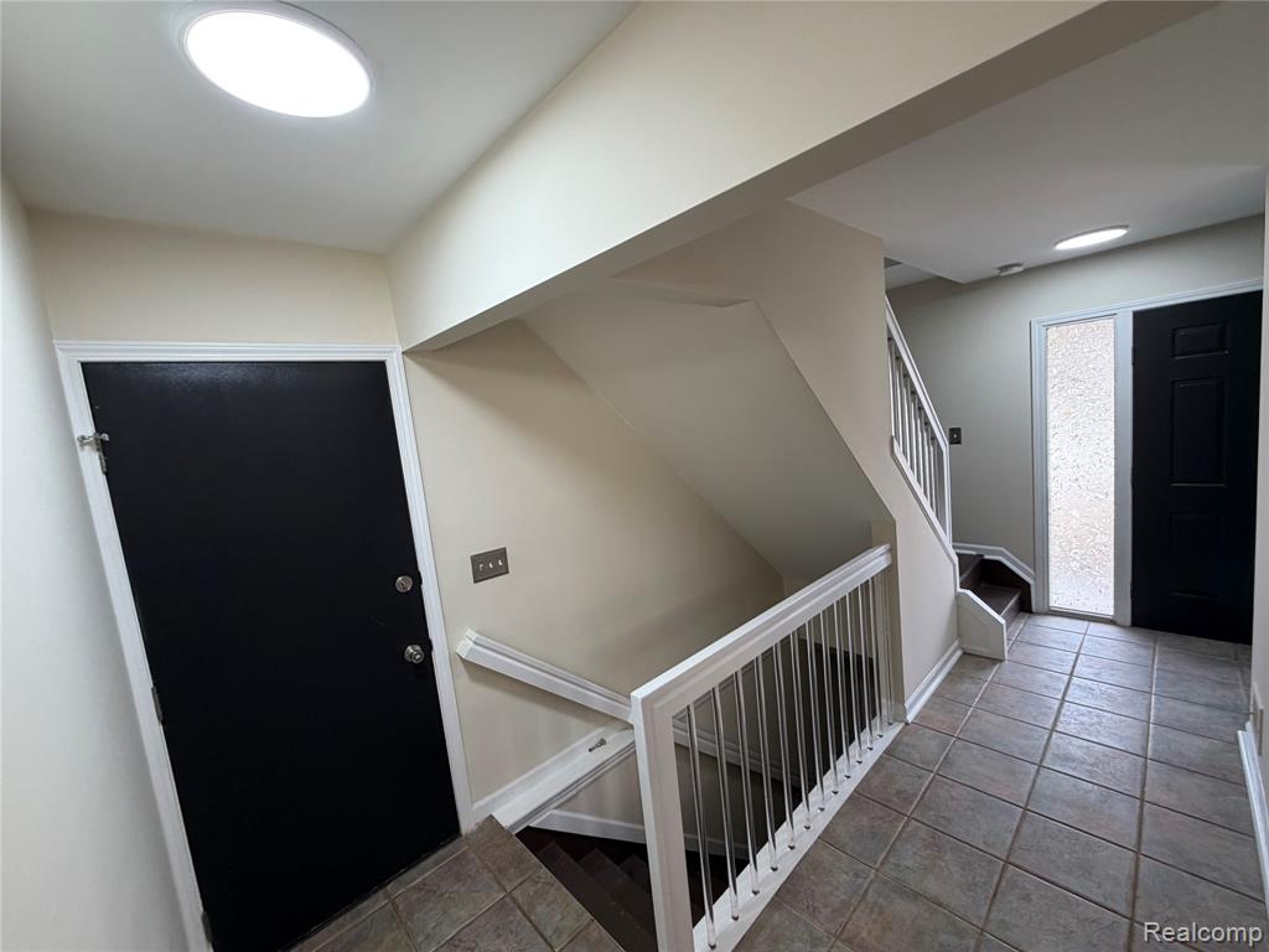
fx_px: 513
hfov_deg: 102.1
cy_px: 476
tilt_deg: -5.5
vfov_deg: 85.7
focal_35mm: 14
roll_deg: +6.6
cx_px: 634
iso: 160
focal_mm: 2.22
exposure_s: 1/120
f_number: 2.2
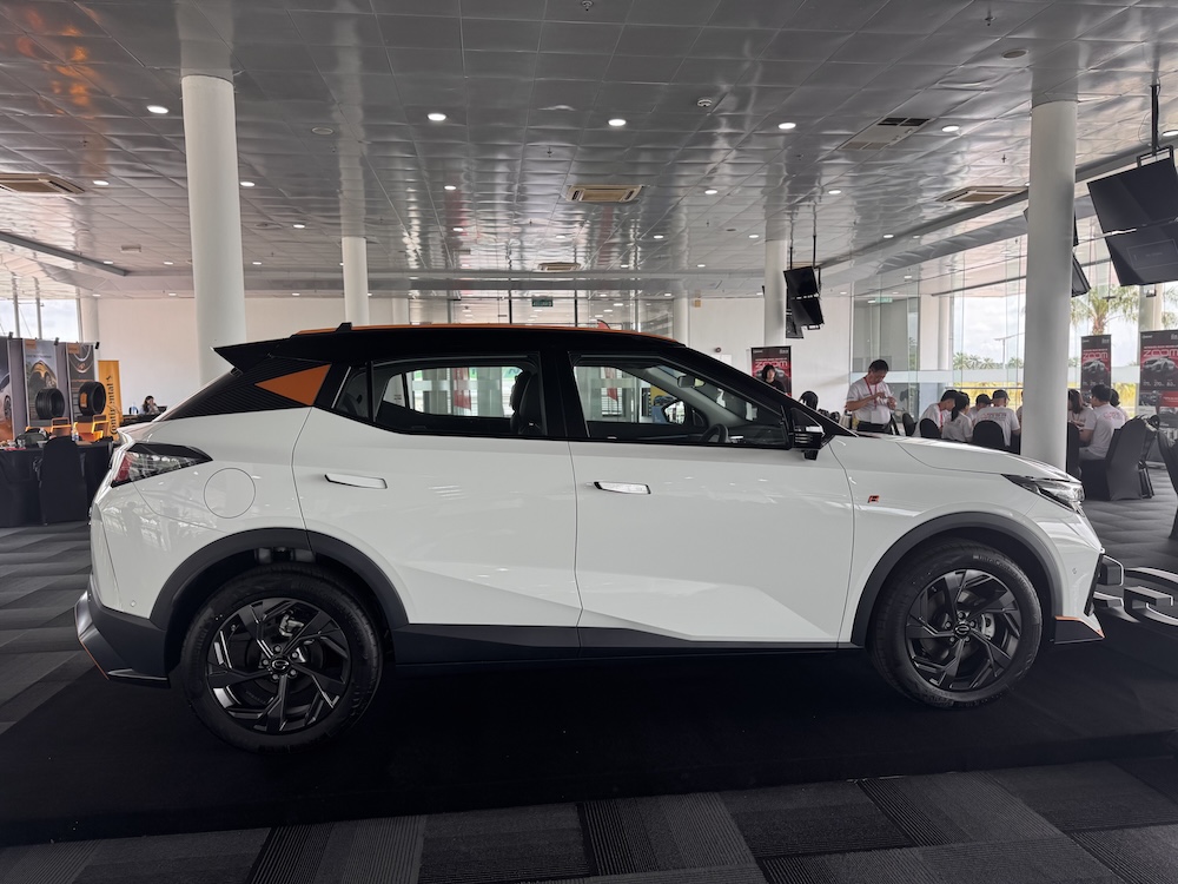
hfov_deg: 71.6
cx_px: 589
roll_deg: +0.9
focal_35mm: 24
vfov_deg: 56.8
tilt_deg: -4.1
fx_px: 817
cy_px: 442
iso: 64
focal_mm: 6.76
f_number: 1.78
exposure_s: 1/237
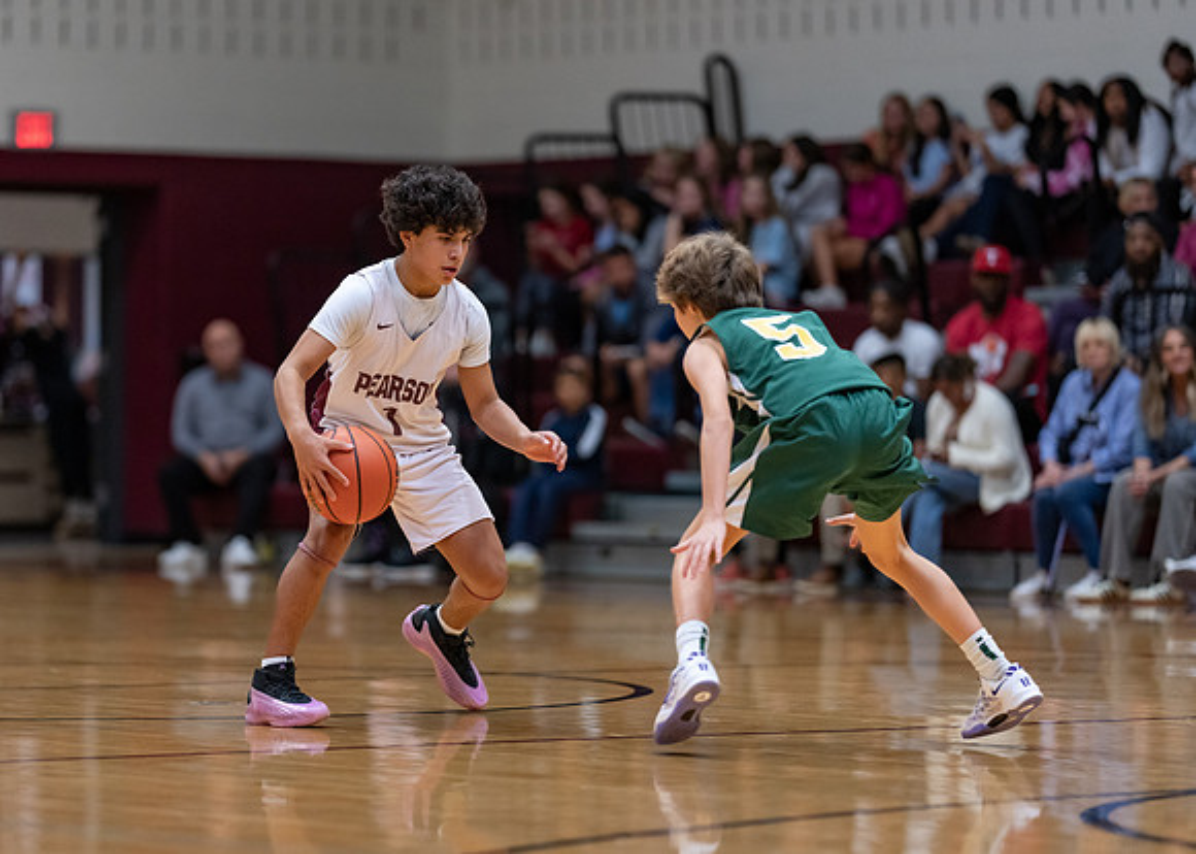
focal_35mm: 173
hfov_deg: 11.6
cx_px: 425
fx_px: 5891
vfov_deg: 8.3
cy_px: 389
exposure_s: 1/1000
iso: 1250
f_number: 1.8
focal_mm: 135
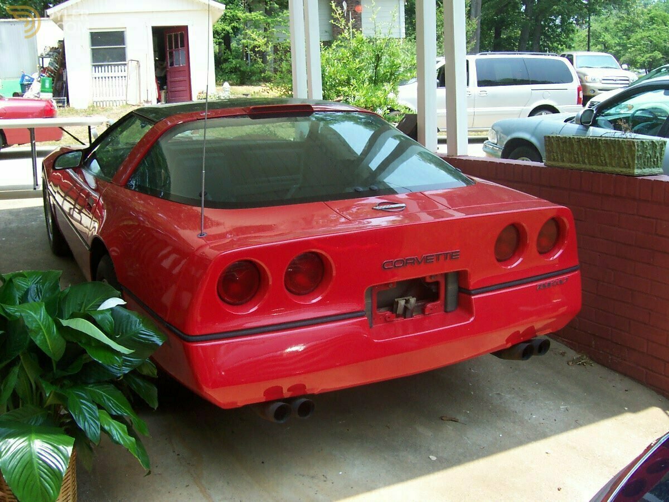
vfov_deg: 38.7
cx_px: 334
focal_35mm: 37
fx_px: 715
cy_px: 251
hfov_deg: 50.1
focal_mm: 5.6
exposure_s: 1/125
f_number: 5.6
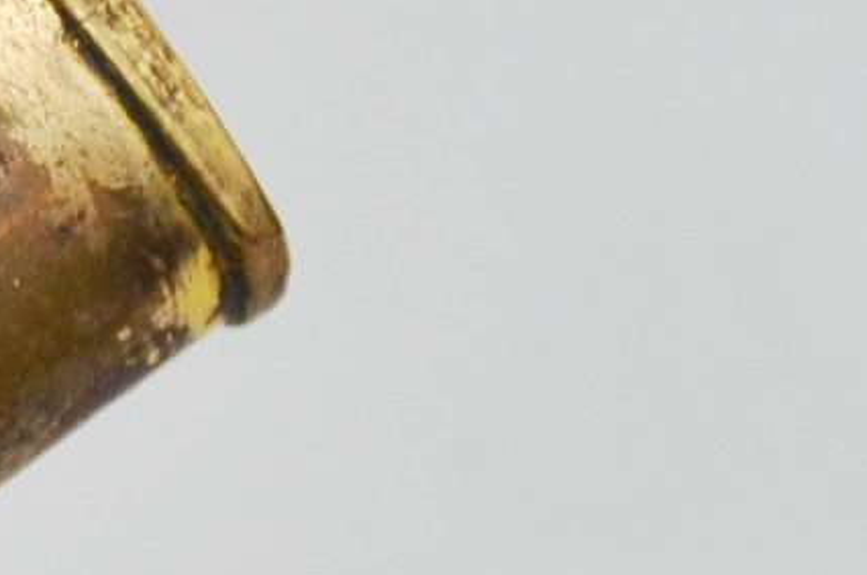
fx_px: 12961
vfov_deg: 2.5
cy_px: 422
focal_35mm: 539
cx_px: -1065
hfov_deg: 3.8
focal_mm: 62
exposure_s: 1/400
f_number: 5
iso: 400
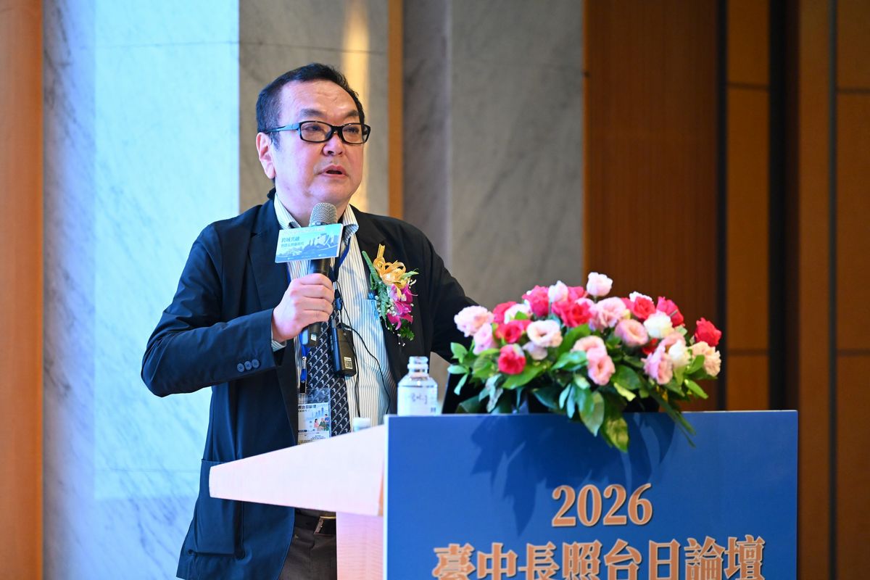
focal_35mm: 200
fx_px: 4833
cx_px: 435
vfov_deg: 6.9
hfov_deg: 10.3
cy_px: 290
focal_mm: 200
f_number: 2.8
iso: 3600
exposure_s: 1/125
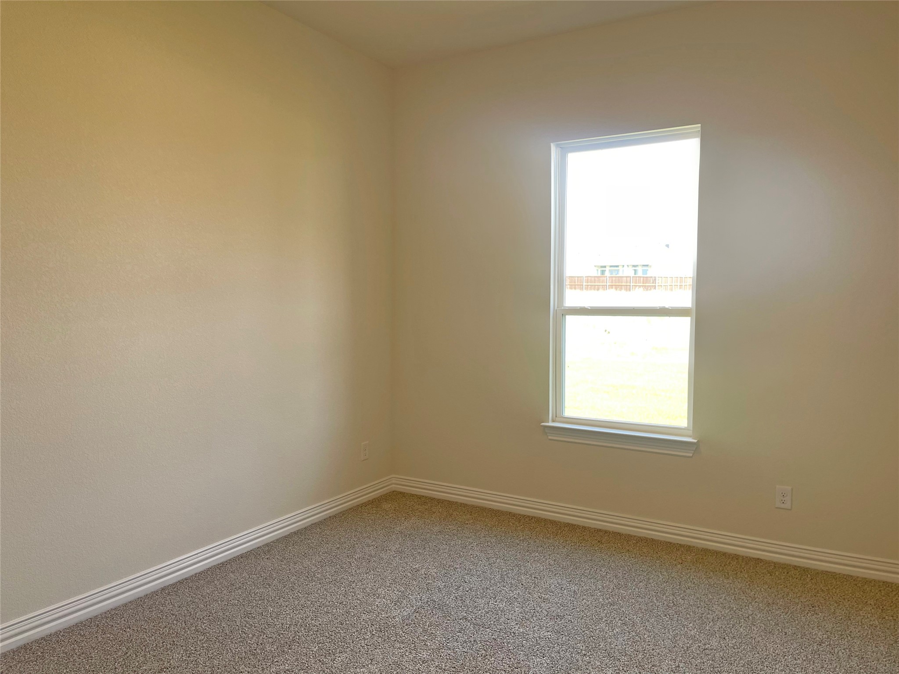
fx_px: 649
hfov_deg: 69.4
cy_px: 337
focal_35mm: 25
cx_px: 450
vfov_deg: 54.9
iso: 80
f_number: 1.6
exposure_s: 1/120
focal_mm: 5.1
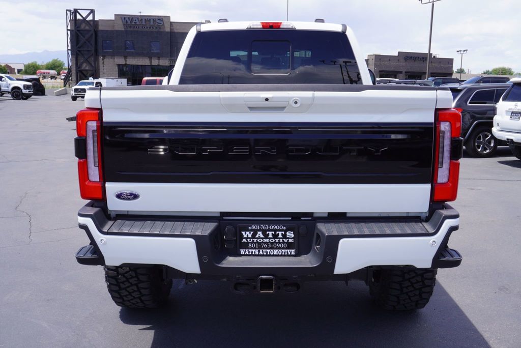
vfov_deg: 36.9
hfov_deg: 53.1
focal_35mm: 36
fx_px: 521
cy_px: 174
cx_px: 260
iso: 100
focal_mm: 24
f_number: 9
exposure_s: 1/125
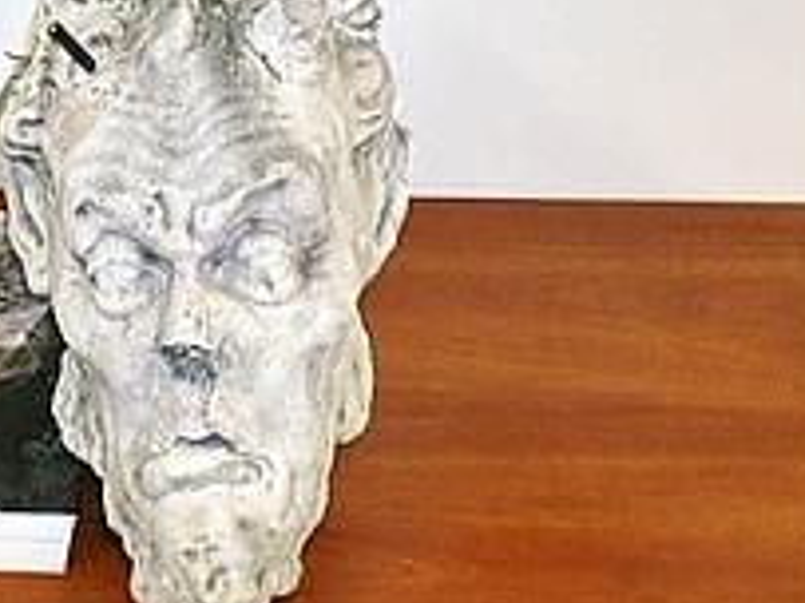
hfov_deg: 27.7
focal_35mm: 69
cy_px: 75
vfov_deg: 20.9
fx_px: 1604
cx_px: 190
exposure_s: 1/30
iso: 200
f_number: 3.1
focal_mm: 6.3
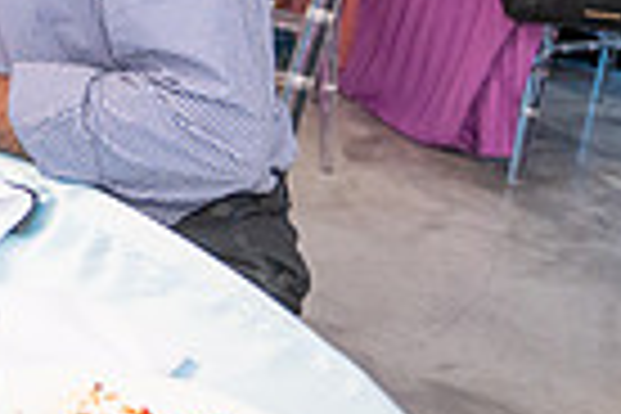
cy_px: -200
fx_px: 1742
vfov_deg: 12.9
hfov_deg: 16.4
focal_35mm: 101
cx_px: -544
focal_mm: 24
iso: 1000
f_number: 3.2
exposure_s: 1/160
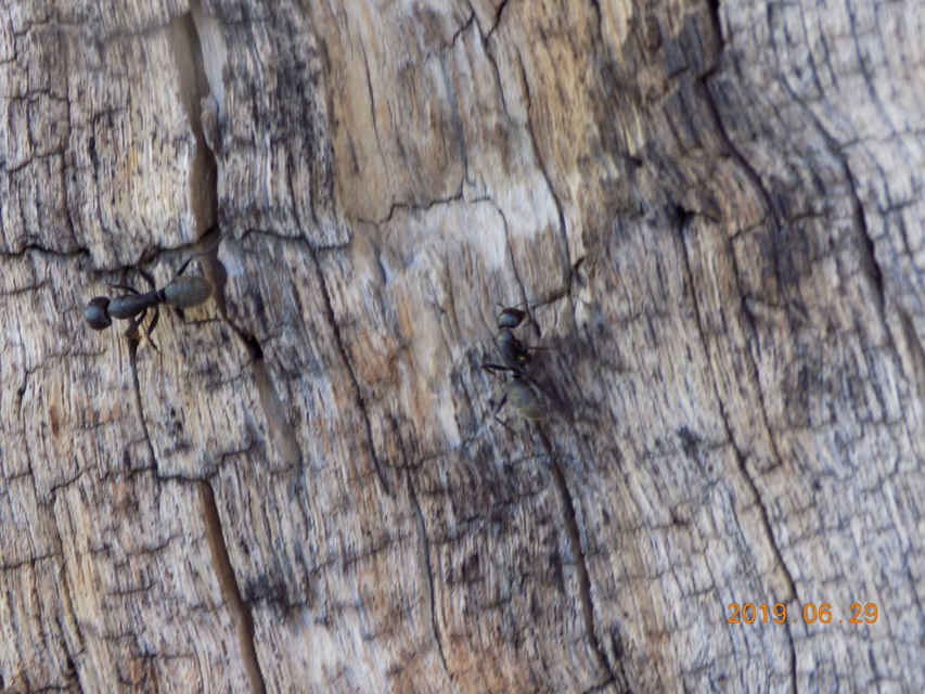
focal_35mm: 118
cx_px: 462
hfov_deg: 16.7
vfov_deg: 12.6
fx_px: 3154
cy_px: 347
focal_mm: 20.9
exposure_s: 1/30
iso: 125
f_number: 4.8
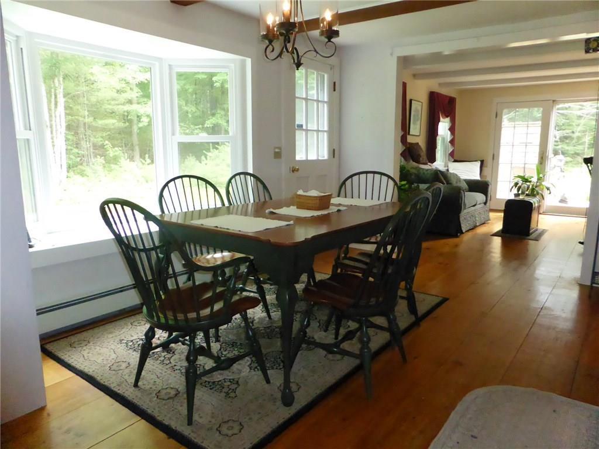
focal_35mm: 24
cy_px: 224
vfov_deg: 56.8
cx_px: 300
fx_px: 415
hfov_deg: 71.6
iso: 1600
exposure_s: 1/250
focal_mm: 4.3
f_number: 3.3
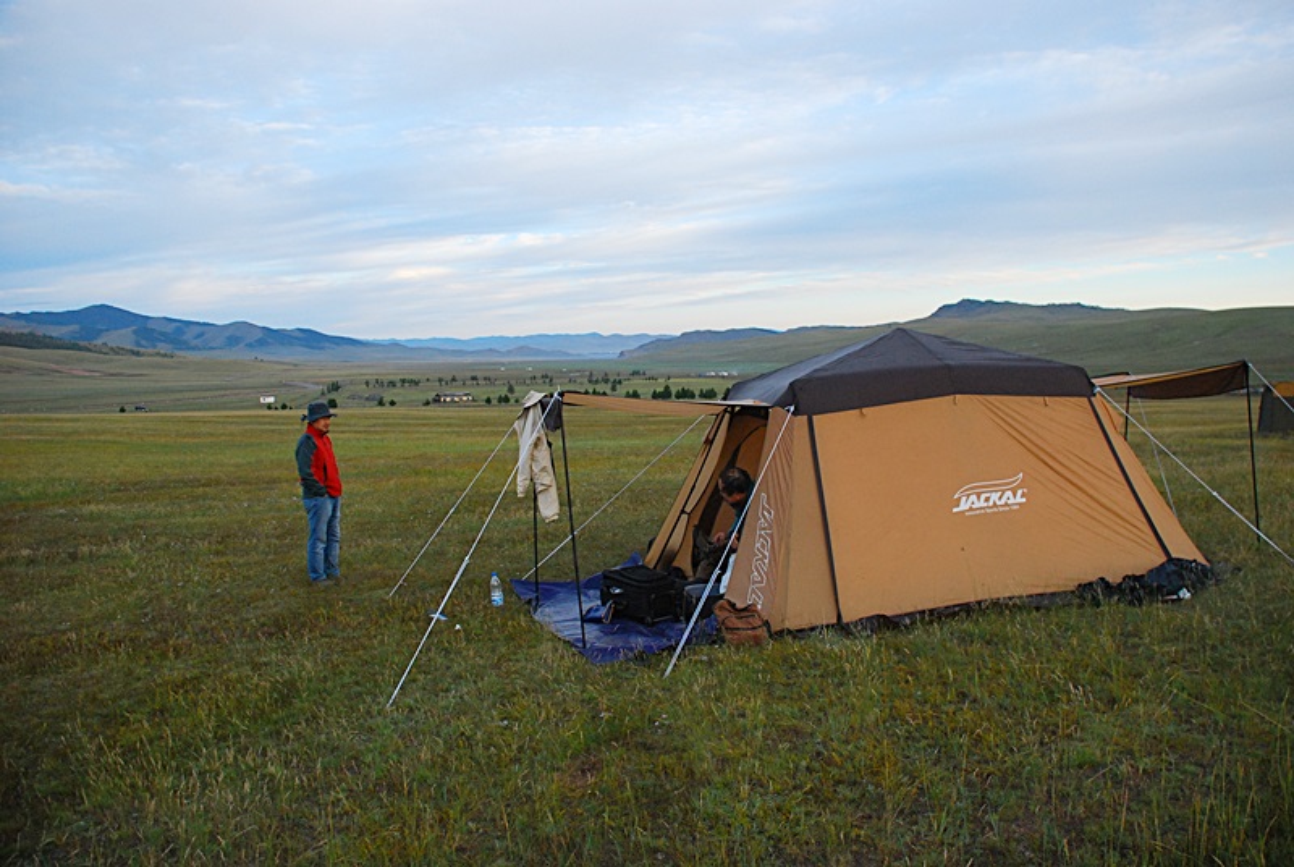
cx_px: 647
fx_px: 972
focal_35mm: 27
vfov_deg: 48.1
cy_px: 434
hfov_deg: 67.3
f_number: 3.5
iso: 500
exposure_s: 1/320
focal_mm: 18
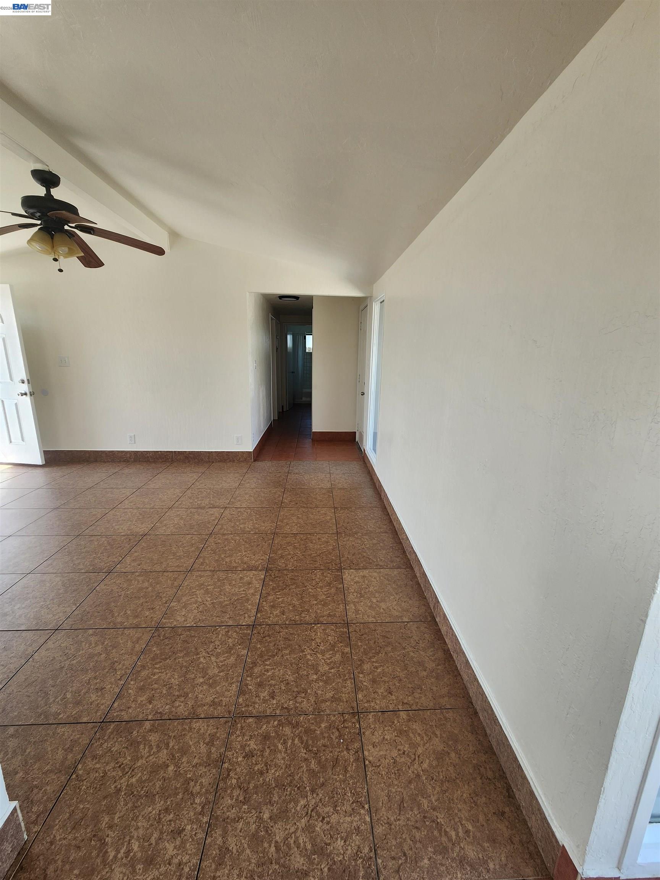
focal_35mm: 13
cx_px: 330
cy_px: 440
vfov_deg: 106.2
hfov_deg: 89.9
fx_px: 330
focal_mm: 2.2
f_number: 2.2
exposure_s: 1/128
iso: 50
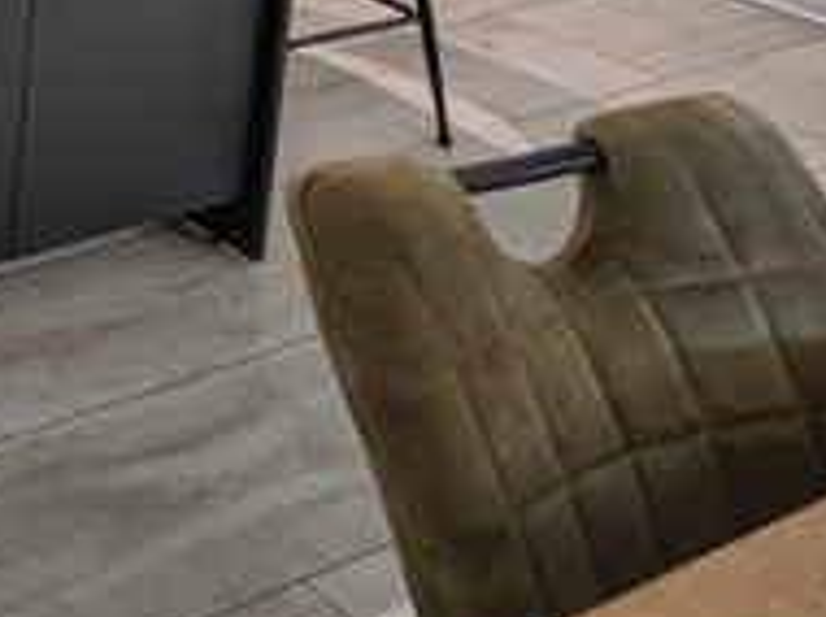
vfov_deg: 18.7
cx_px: -865
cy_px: -521
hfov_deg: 18.7
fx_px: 1406
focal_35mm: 59
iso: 303
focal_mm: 1.83
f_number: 2.2
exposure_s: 1/33.3
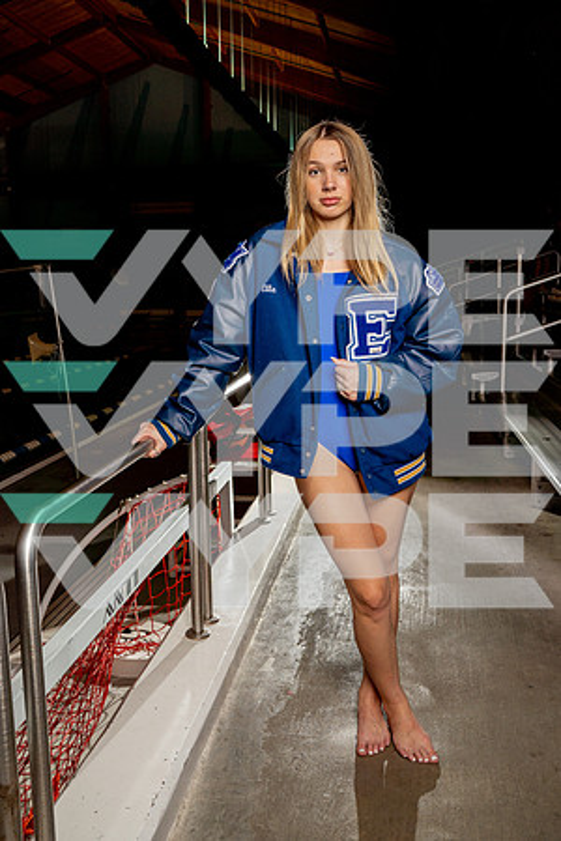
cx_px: 280
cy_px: 420
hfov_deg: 37.9
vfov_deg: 54.4
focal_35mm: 35
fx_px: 818
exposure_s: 1/250
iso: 200
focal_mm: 35
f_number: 7.1
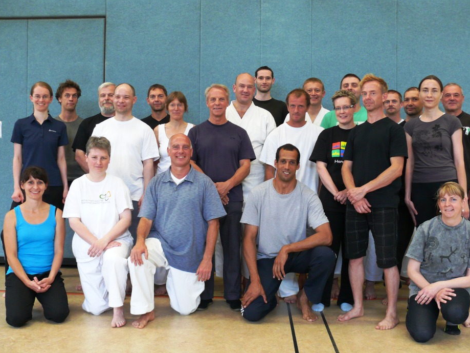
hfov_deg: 47.8
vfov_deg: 36.8
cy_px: 191
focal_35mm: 39
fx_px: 529
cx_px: 255
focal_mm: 7.4
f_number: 2.8
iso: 200
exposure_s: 1/25
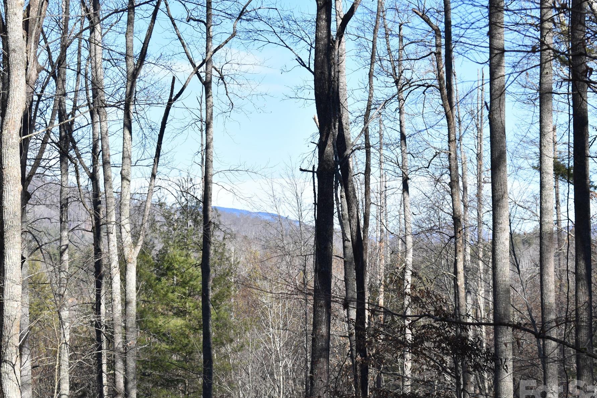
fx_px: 1568
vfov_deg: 14.5
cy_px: 218
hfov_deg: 21.6
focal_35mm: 95
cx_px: 284
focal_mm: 55
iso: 200
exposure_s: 1/400
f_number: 10
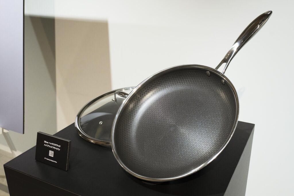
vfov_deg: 36.0
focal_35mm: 37
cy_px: 98
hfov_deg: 51.9
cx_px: 147
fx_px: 302
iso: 2500
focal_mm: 37
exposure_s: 1/100
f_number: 8
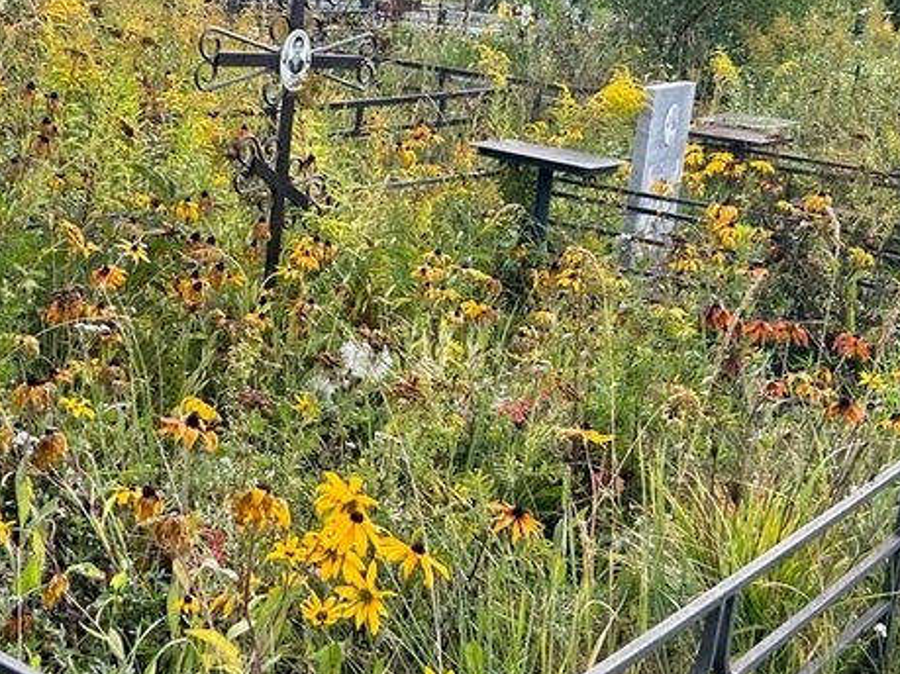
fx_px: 1508
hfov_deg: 33.1
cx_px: 341
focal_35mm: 58
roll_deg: +1.7
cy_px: 337
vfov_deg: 25.2
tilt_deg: -14.3
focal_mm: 5.7
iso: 50
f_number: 1.5
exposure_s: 1/808
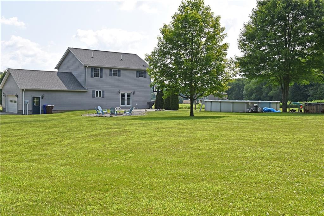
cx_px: 162
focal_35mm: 44
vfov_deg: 30.5
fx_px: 396
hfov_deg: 44.5
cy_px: 108
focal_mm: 44
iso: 200
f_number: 9
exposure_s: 1/320
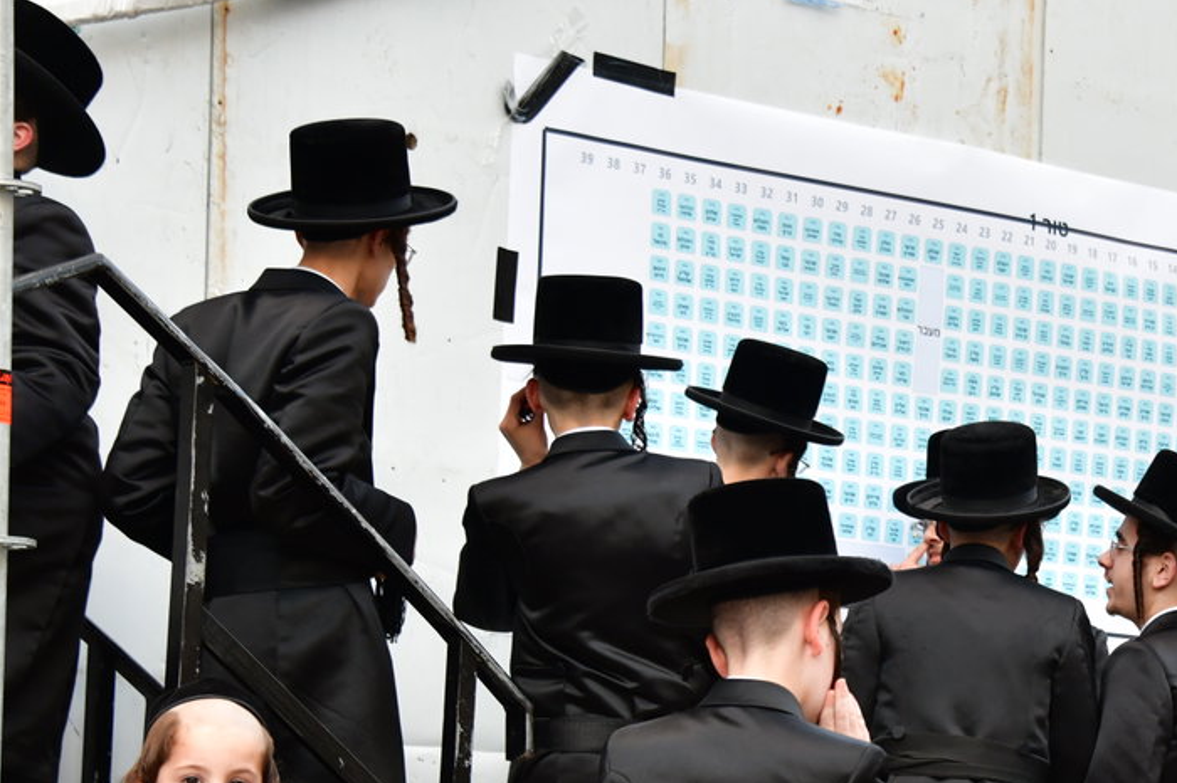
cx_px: 1081
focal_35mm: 156
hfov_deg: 13.1
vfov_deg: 8.8
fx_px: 5098
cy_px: 565
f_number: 5.6
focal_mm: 78
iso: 1000
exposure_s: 1/200
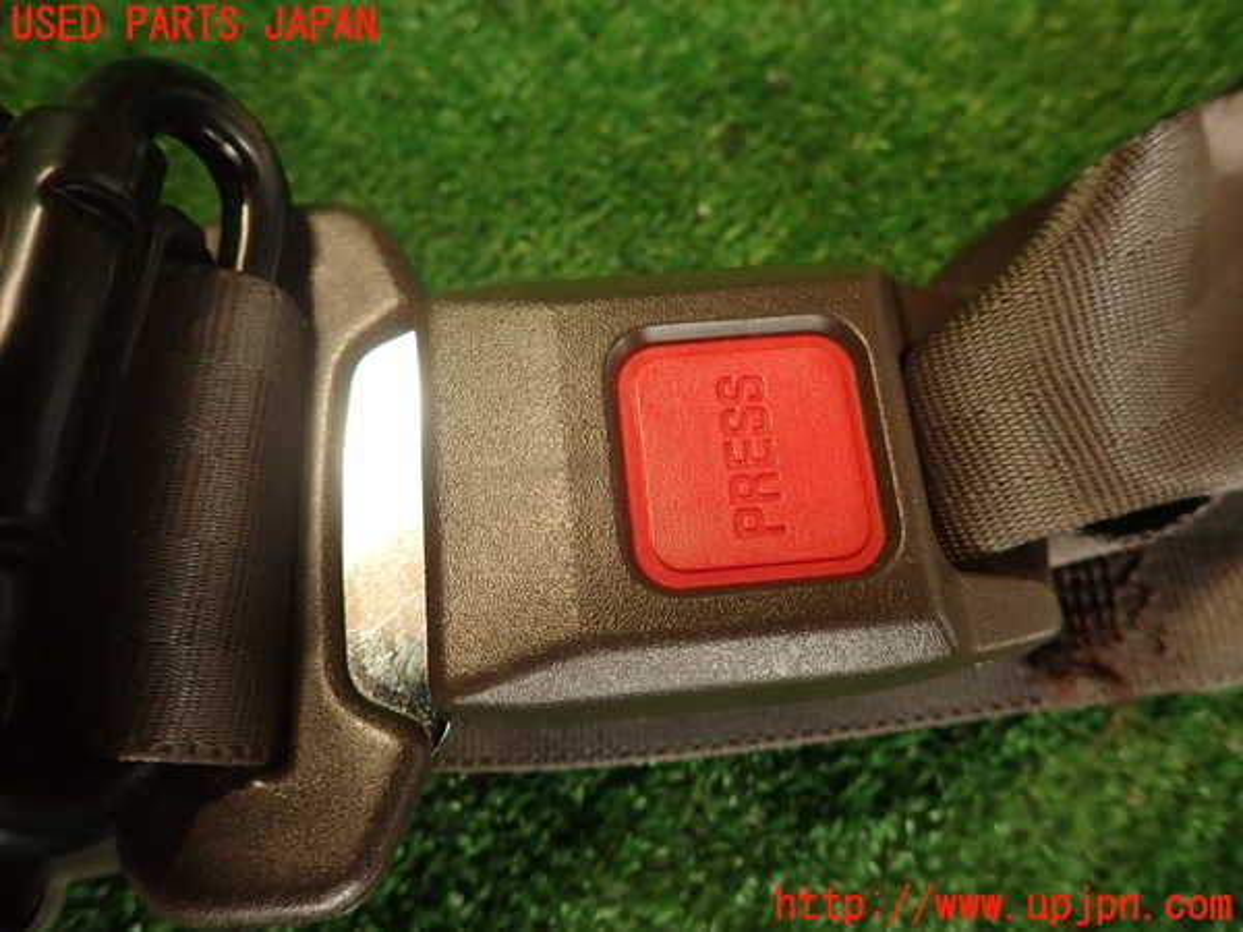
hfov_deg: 69.4
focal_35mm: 25
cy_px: 466
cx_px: 622
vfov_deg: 54.9
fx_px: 898
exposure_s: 1/40
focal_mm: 4.5
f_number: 2
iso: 200
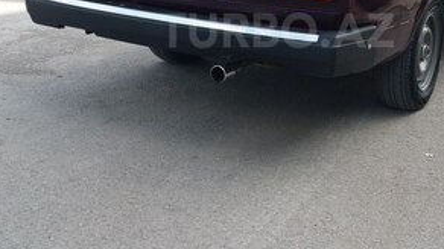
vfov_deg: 23.4
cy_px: 30
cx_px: 277
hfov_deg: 41.1
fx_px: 588
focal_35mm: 50
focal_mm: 3.7
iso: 40
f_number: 1.9
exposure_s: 1/363
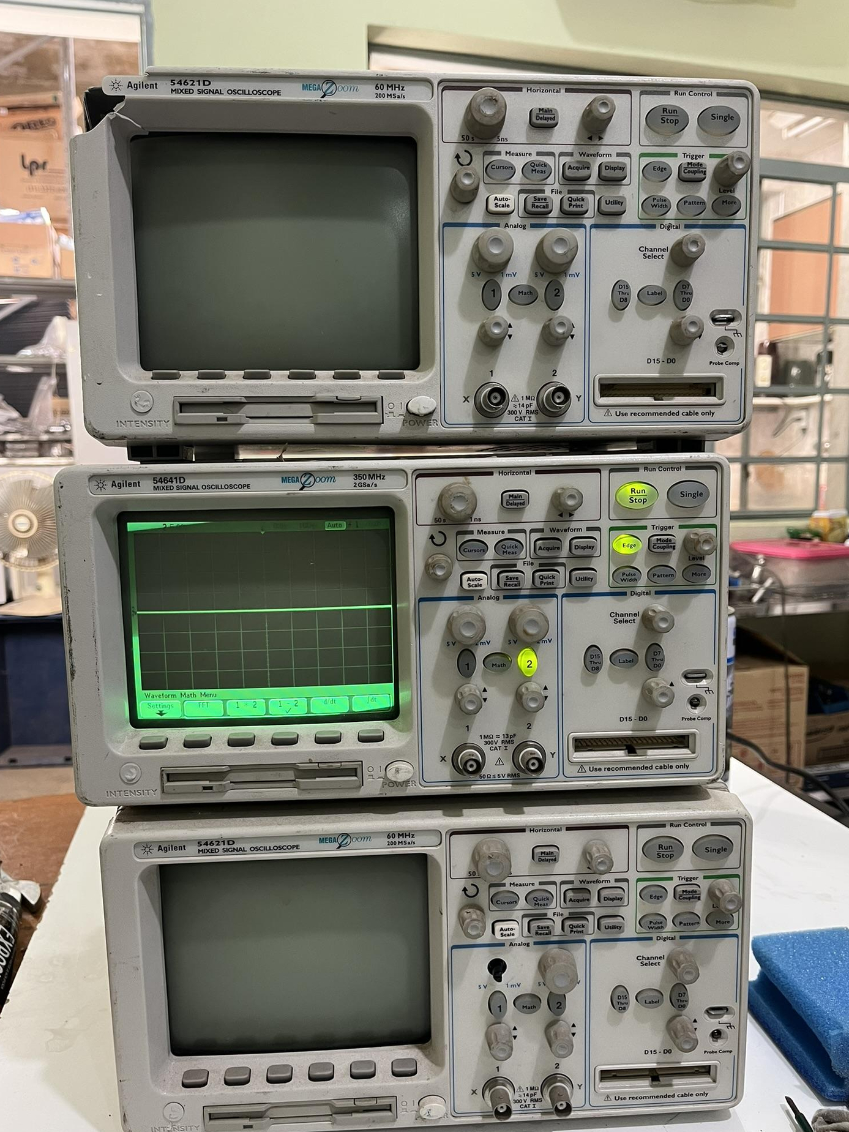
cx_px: 417
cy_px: 587
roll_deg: +0.5
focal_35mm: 27
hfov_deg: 51.4
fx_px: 883
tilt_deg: -8.8
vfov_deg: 65.3
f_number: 1.6
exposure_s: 1/60
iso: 160
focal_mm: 5.1
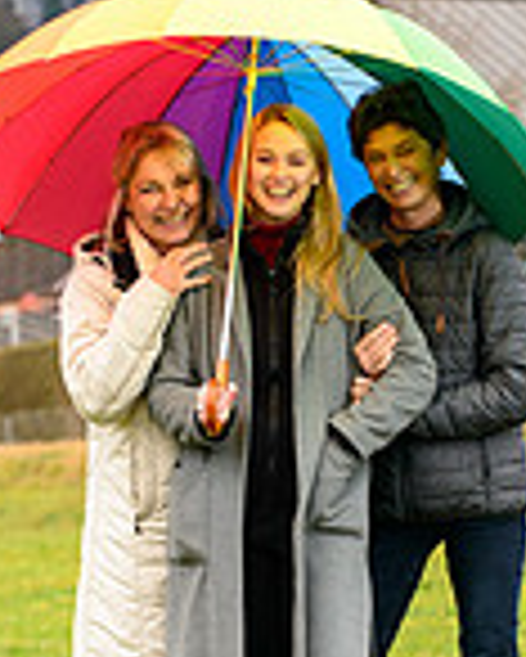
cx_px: 283
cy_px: 482
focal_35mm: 318
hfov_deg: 4.9
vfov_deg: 6.1
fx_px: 6182
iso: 800
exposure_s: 1/250
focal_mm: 110
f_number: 5
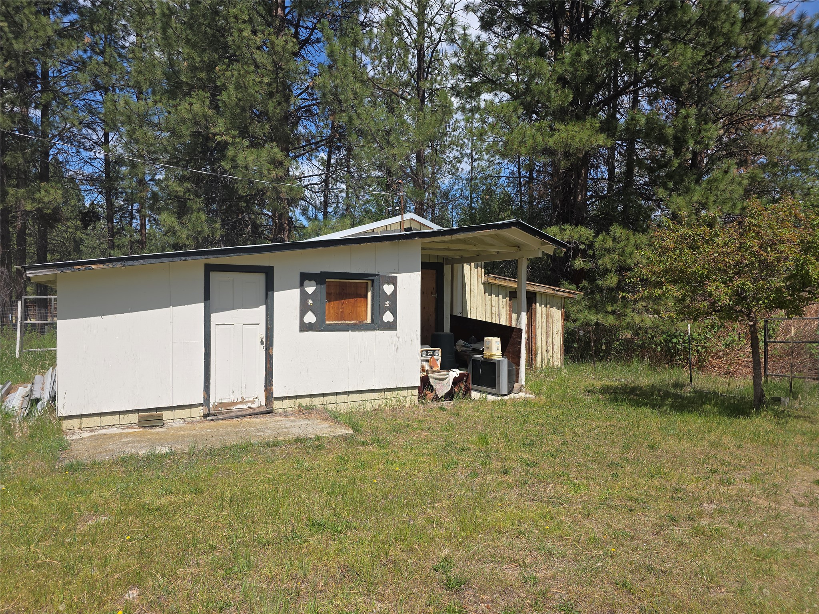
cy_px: 307
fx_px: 544
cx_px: 410
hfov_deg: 73.9
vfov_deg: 58.9
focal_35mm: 23
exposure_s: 1/934
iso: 12
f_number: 1.7
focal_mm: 6.3
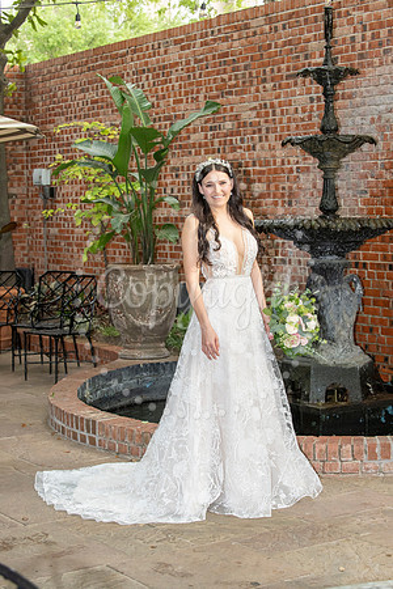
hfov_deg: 19.5
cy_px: 294
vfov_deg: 28.8
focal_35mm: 70
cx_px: 196
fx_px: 1146
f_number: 7.1
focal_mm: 70
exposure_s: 1/250
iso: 1250
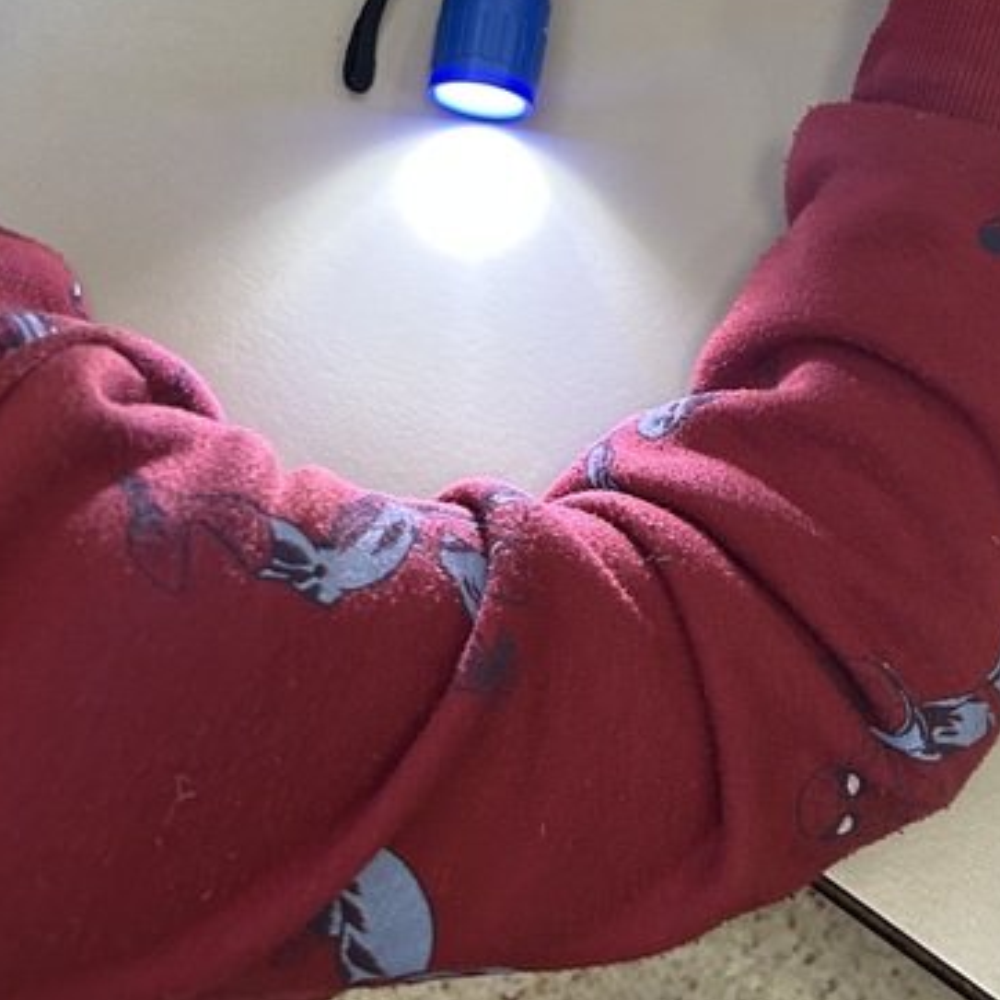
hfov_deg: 26.5
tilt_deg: -64.8
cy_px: -83
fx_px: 2124
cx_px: 506
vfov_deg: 24.8
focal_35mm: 65
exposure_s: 1/120
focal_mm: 5.7
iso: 125
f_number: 1.5
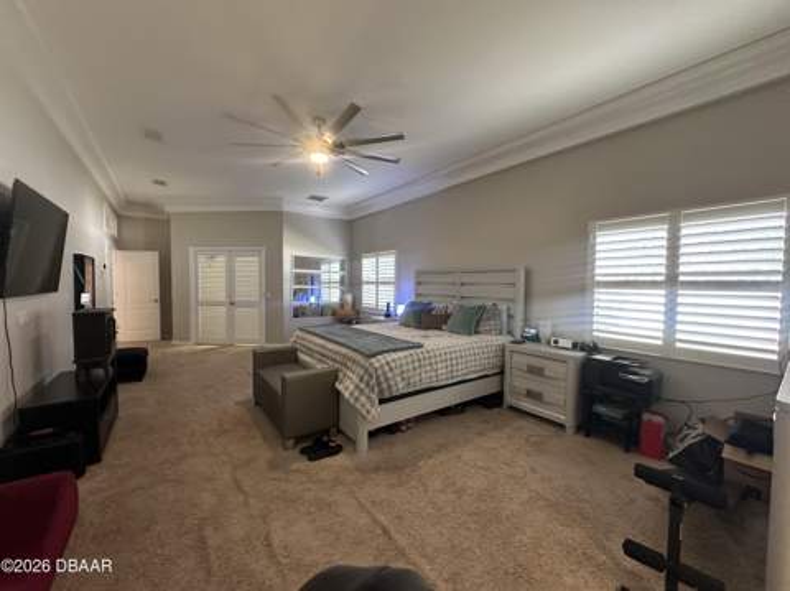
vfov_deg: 85.6
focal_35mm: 14
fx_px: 319
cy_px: 296
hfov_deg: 102.1
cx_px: 395
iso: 400
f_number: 2.2
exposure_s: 1/60
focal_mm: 2.22
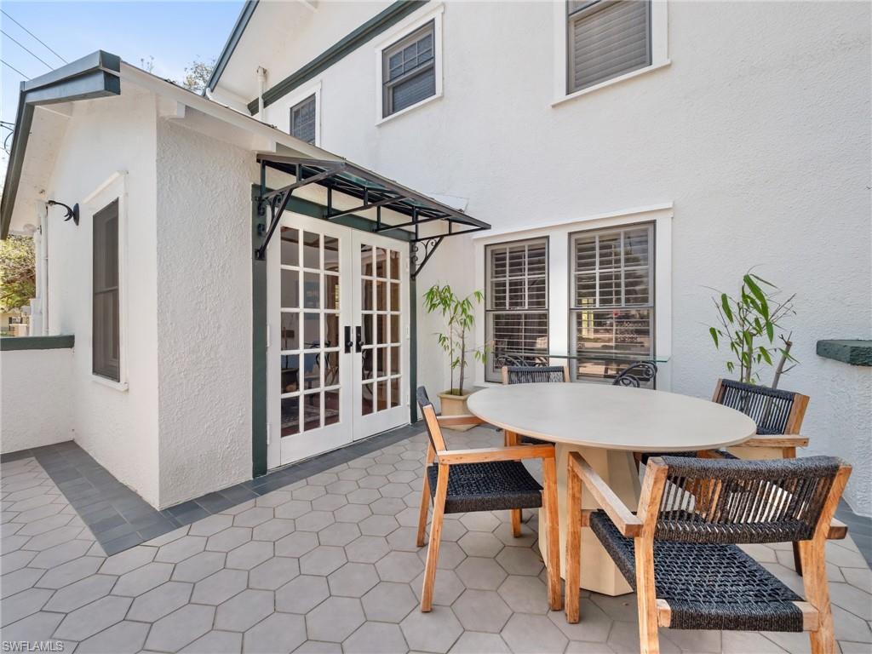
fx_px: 353
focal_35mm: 14
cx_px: 436
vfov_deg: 85.7
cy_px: 327
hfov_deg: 102.1
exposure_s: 1/160
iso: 200
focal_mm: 7
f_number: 7.1
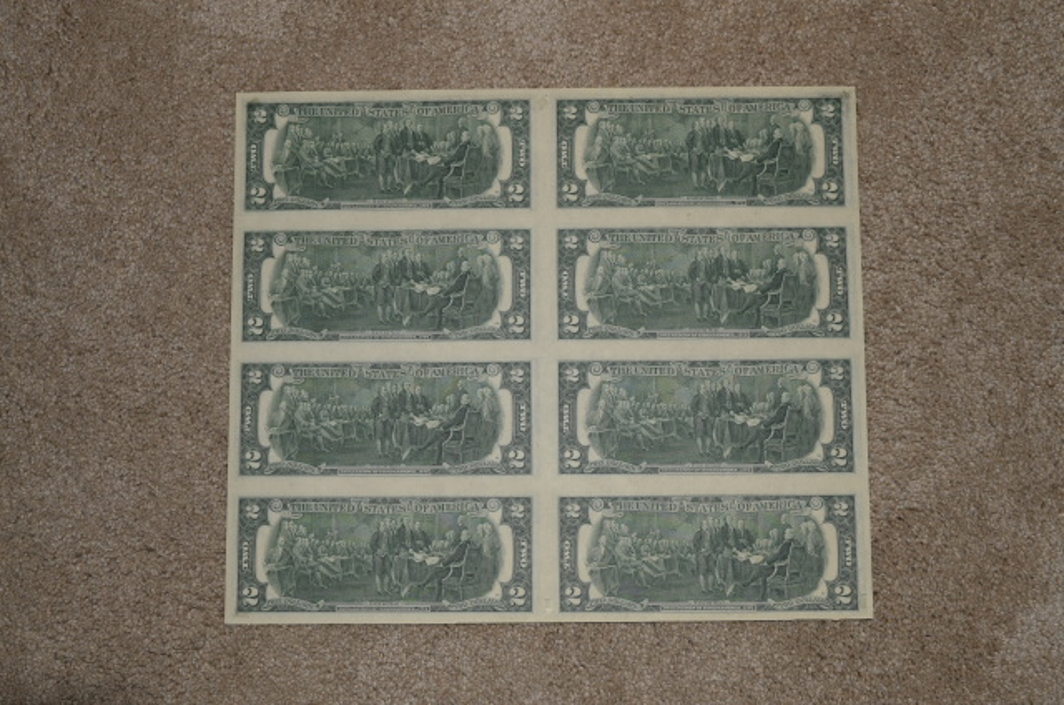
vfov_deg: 28.8
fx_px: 1372
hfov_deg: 42.4
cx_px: 532
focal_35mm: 46
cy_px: 352
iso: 100
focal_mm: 31
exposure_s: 1/60
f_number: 8
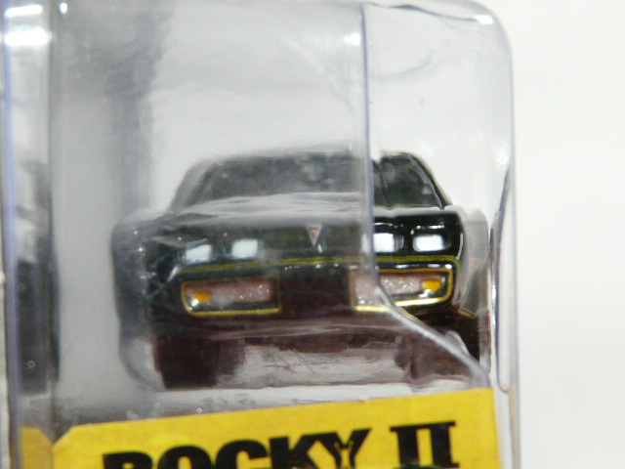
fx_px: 3142
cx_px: 312
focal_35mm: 174
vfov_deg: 8.5
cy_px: 234
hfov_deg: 11.4
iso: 200
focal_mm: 18
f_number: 3.6
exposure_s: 1/30
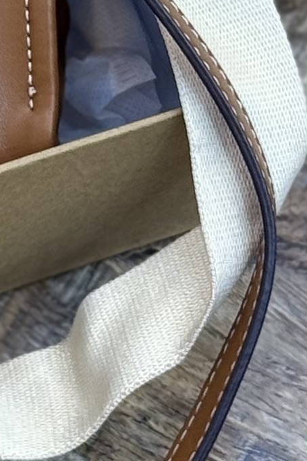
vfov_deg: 6.9
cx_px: -231
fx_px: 3771
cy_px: -155
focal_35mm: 295
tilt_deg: -62.5
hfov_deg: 4.6
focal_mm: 6.76
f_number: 1.78
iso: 64
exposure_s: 1/100
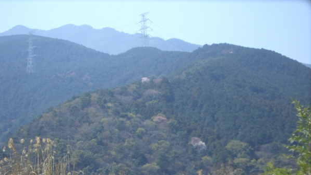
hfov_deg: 17.2
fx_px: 1031
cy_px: 109
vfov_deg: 9.7
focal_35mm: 125
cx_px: 156
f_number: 5.2
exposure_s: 1/200
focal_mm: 18.6
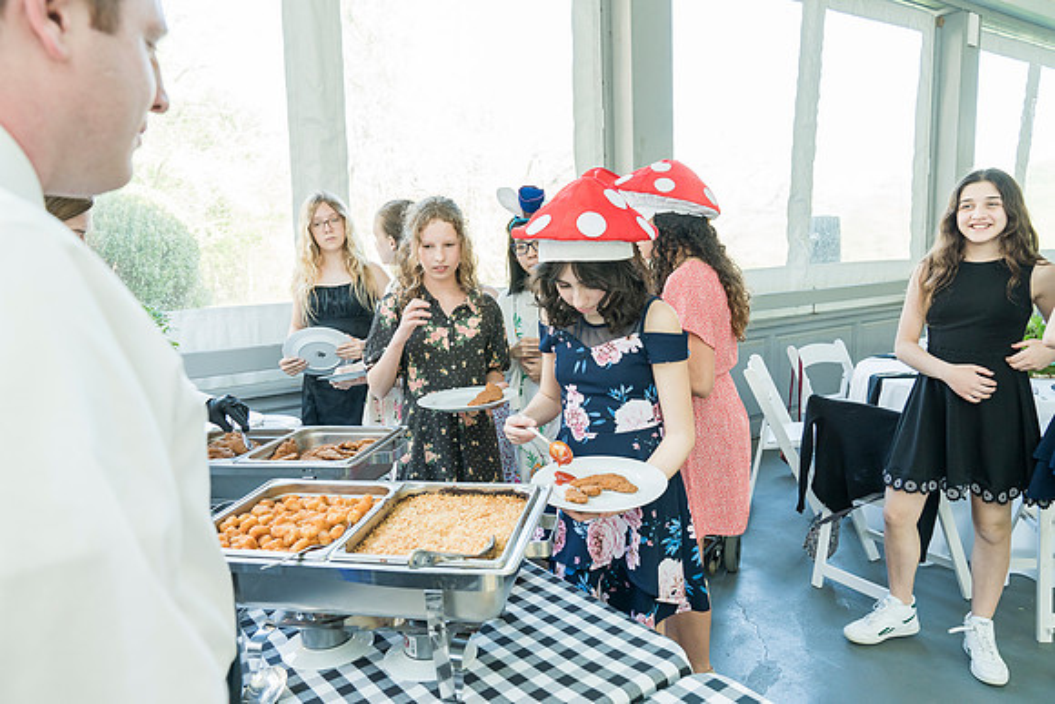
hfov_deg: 73.7
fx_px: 703
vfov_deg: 53.2
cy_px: 352
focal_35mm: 24
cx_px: 528
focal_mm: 24
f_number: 5
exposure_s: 1/200
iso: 1250
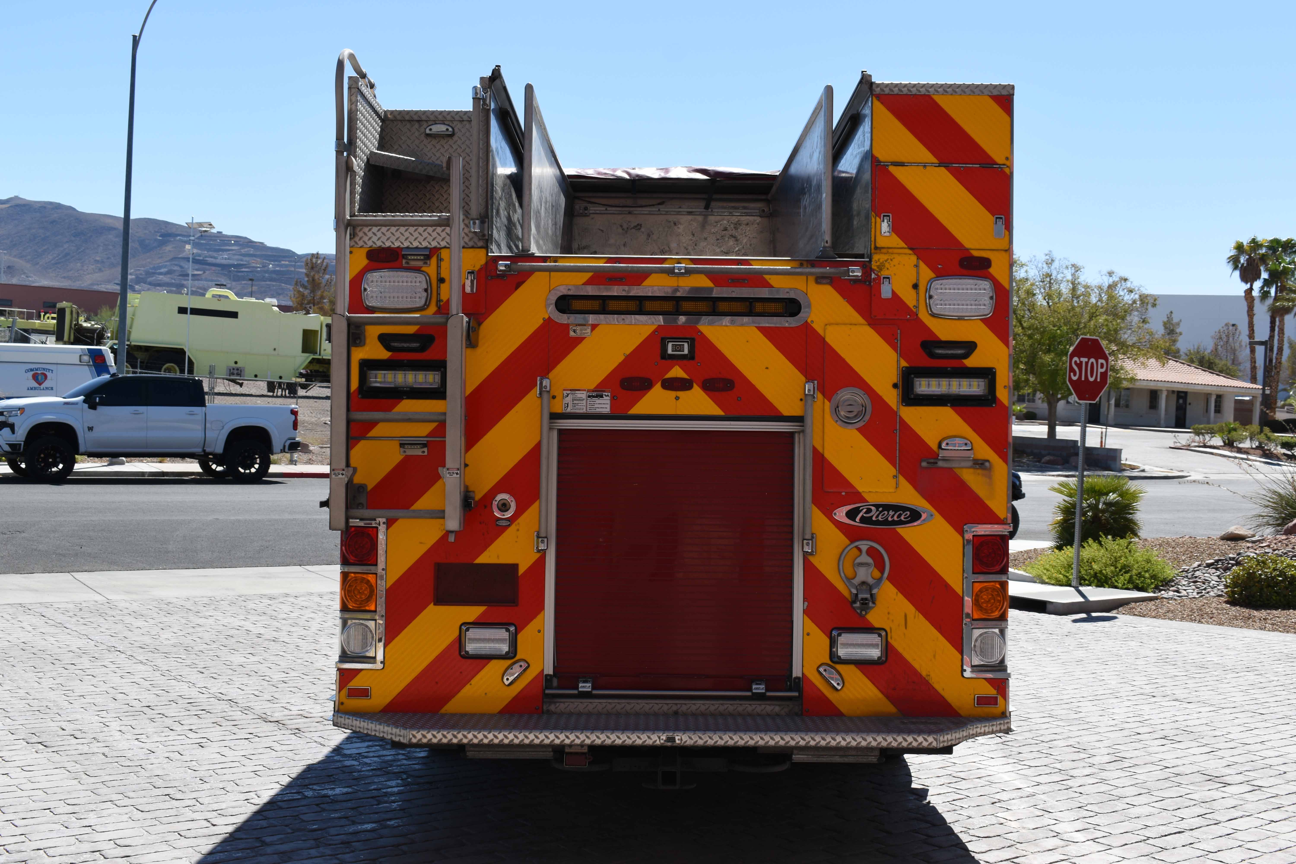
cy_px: 432
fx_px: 1404
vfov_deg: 34.2
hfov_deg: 49.6
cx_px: 648
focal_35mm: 39
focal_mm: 26
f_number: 8
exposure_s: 1/250
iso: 100
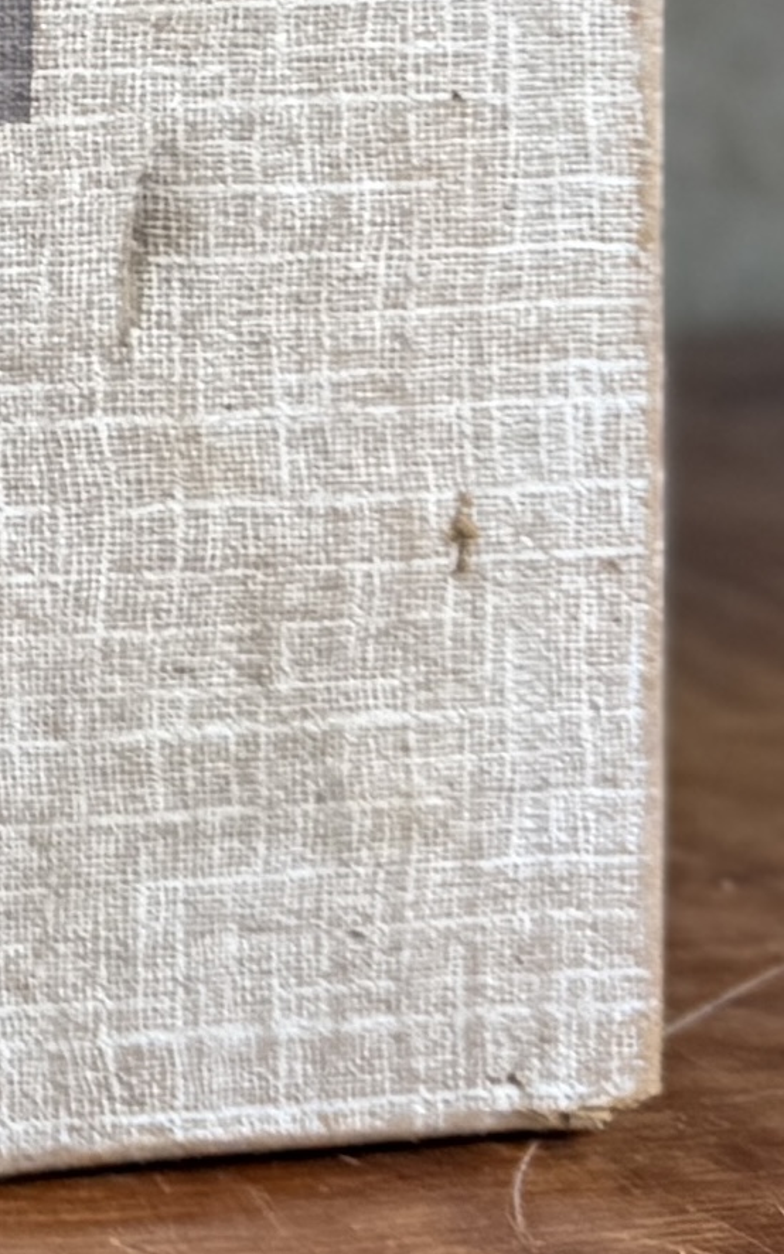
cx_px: -1569
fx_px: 3896
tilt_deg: -4.6
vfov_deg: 16.9
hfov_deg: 9.2
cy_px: -515
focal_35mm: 114
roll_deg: +0.7
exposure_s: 1/220
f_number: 1.78
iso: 64
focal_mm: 6.76
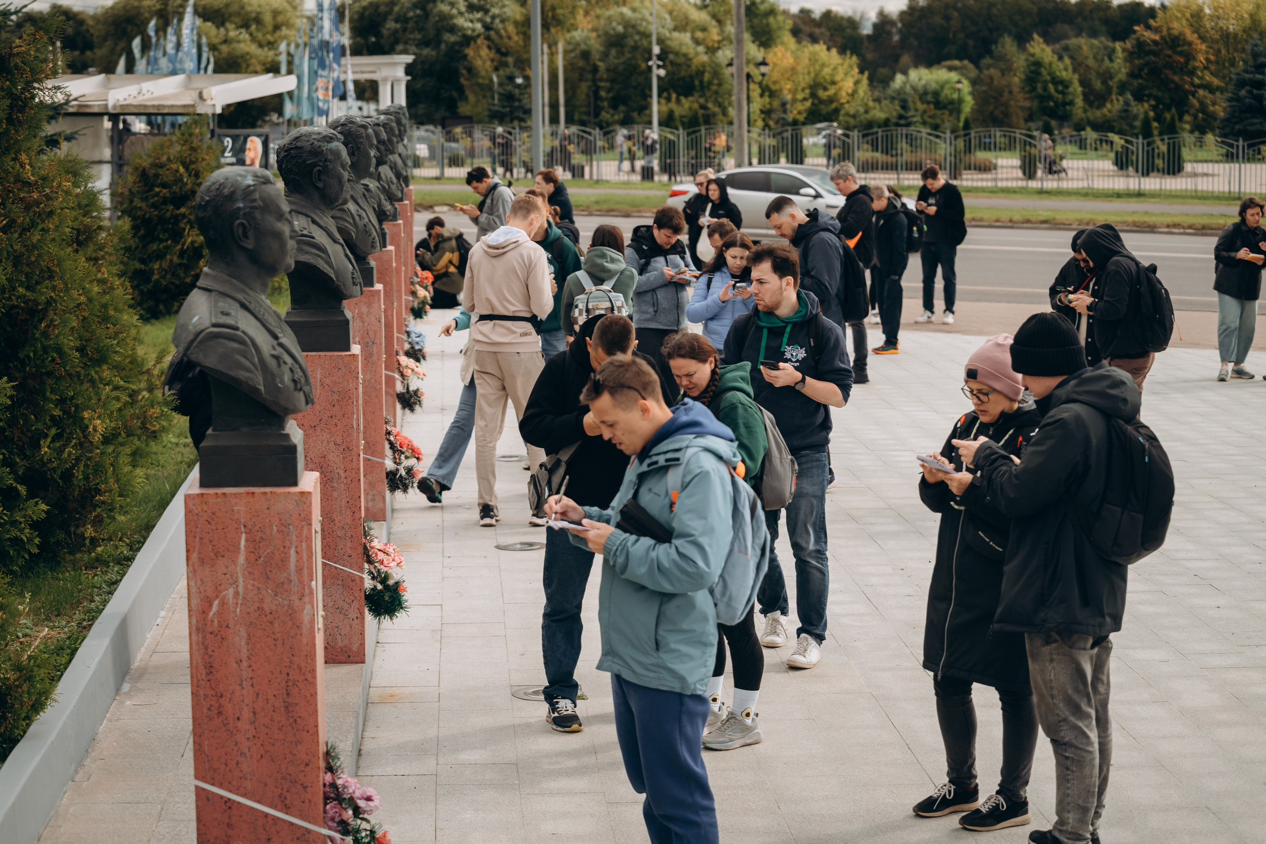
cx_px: 633
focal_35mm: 70
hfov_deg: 28.8
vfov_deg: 19.5
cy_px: 422
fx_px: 2462
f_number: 4
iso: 500
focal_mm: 70
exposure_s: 1/1000
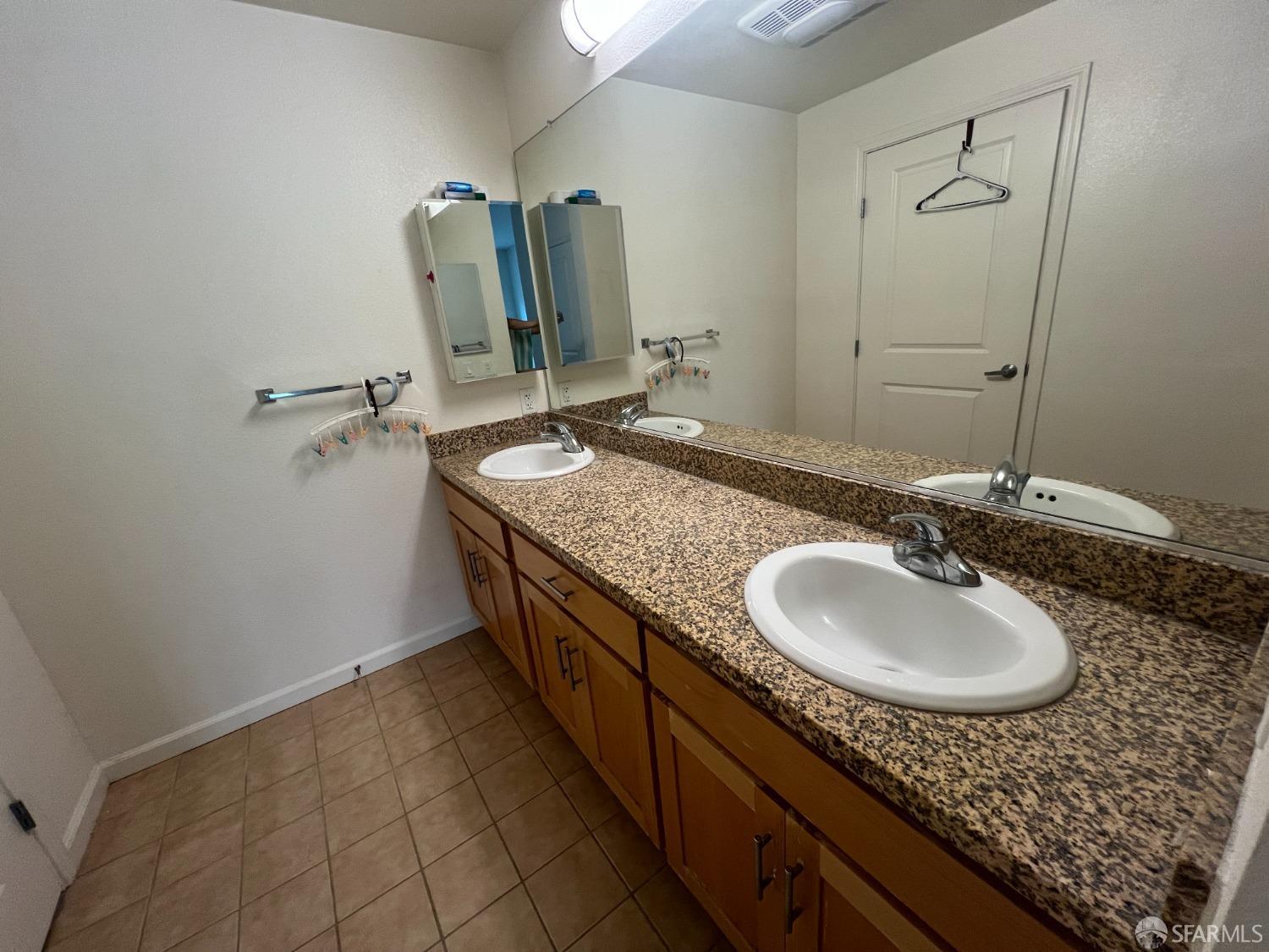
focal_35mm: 13
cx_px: 634
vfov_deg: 89.9
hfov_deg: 106.2
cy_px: 476
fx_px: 477
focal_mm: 1.57
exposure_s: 1/60
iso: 125
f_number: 1.8
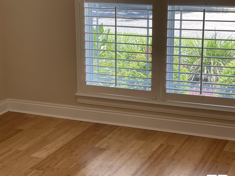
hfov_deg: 25.3
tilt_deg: -15.7
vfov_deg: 19.1
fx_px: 523
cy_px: 100
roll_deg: +0.7
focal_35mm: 77
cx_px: 112
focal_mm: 7.5
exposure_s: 1/120
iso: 80
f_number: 2.2
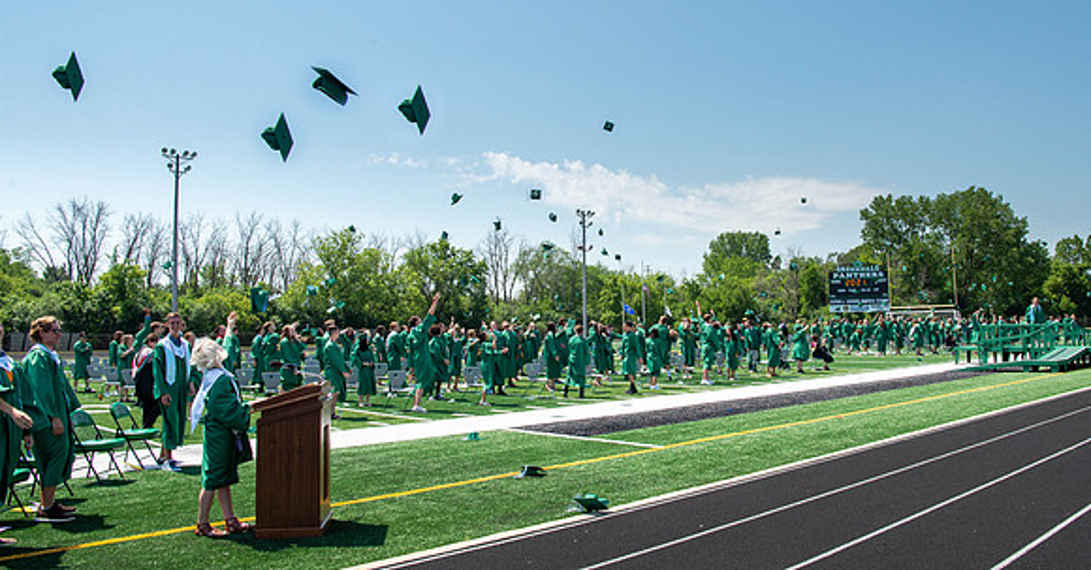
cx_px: 600
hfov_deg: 67.4
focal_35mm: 29
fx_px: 816
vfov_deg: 38.4
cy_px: 246
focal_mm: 24
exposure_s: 1/1250
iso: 500
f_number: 11
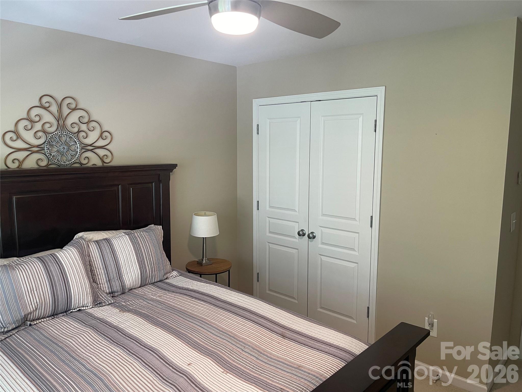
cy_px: 196
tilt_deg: -7.1
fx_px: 377
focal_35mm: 25
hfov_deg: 69.4
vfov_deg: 54.9
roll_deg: -0.5
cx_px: 261
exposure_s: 1/60
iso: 125
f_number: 1.6
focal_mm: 5.1
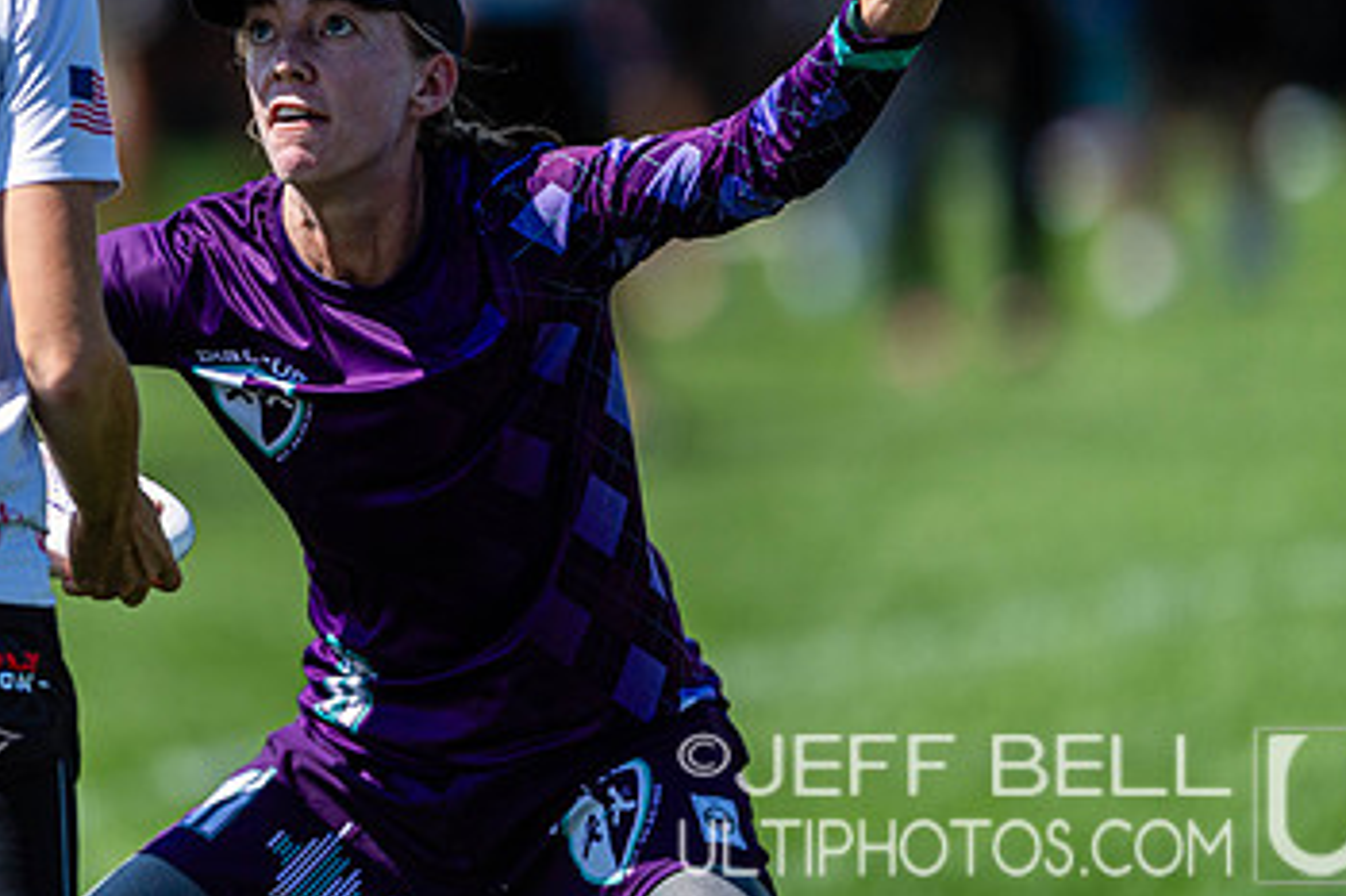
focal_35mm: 663
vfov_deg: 2.1
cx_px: 423
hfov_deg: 3.1
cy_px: 179
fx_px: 24776
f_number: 2.8
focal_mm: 400
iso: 100
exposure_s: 1/2500
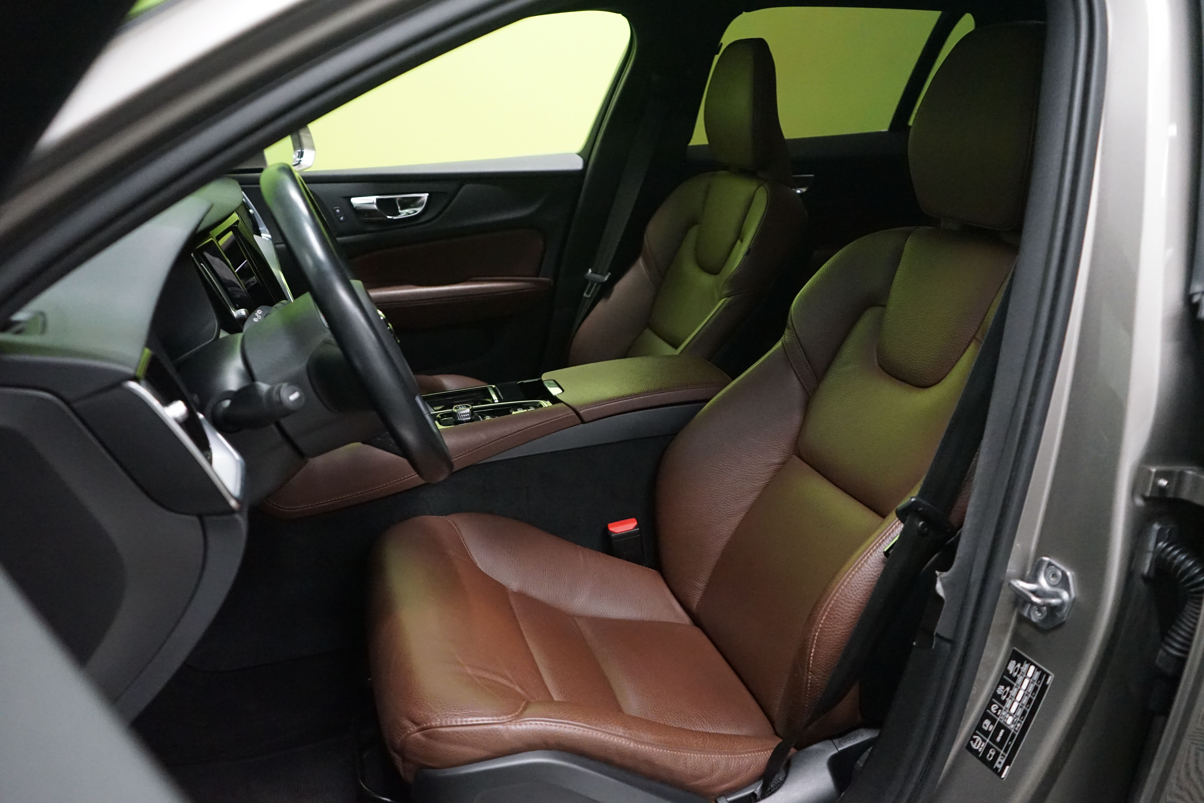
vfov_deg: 45.0
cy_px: 402
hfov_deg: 63.7
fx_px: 970
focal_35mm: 29
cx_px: 602
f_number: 3.5
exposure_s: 1/80
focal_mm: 29
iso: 6400
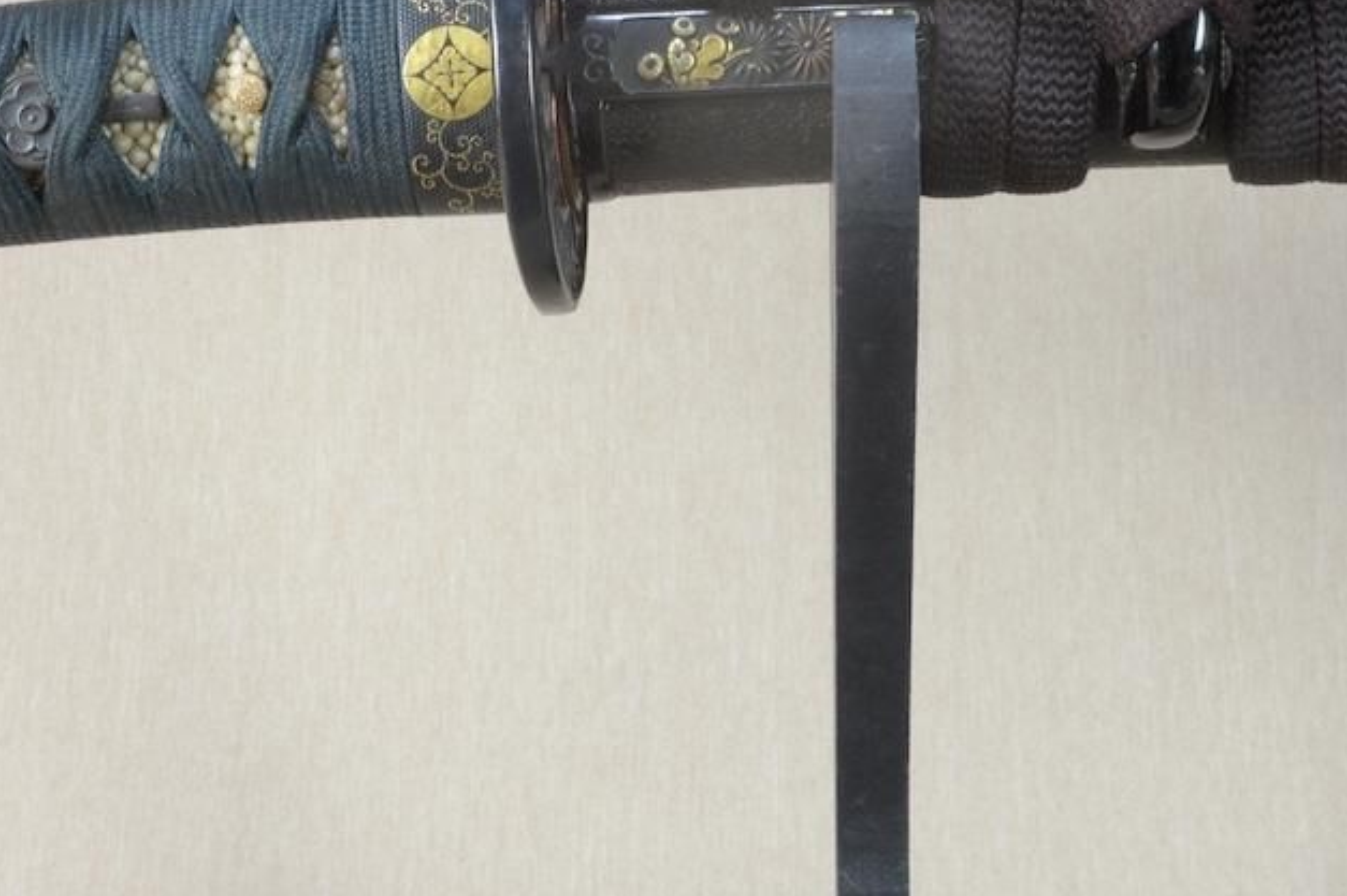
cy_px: 27
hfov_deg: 30.1
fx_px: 2505
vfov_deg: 19.7
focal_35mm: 67
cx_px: 769
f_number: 11
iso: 400
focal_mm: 20
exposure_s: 1/1.6
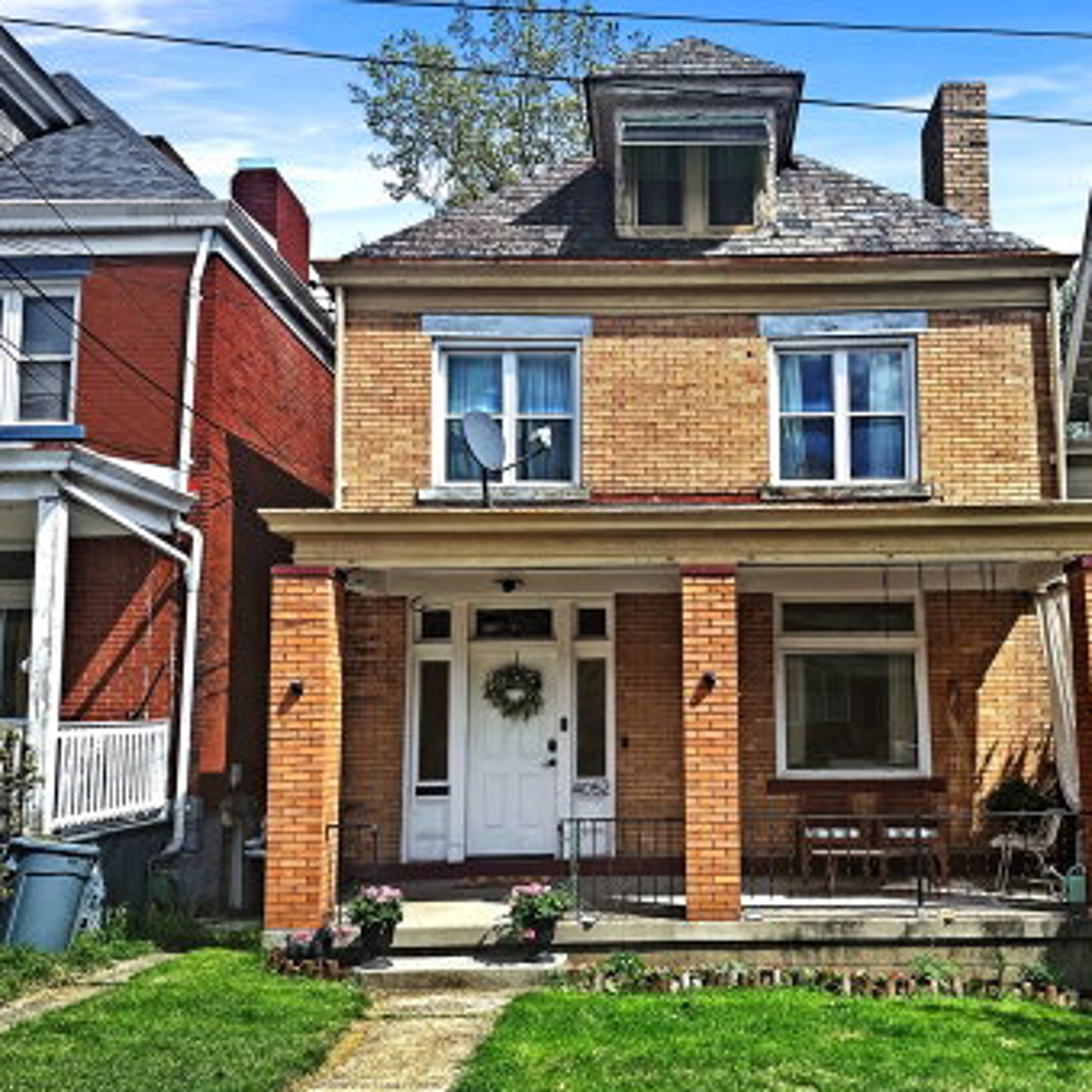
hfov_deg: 50.6
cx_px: 683
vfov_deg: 51.0
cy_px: 593
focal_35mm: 32
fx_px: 1142
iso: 80
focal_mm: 6.86
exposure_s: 1/3472
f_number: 1.78
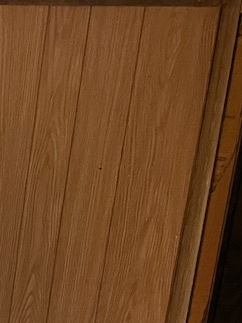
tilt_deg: -17.4
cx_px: -209
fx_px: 961
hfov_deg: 12.9
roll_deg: -1.6
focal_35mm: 103
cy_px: 504
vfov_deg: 17.0
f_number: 1.6
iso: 125
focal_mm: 4.2
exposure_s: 1/79
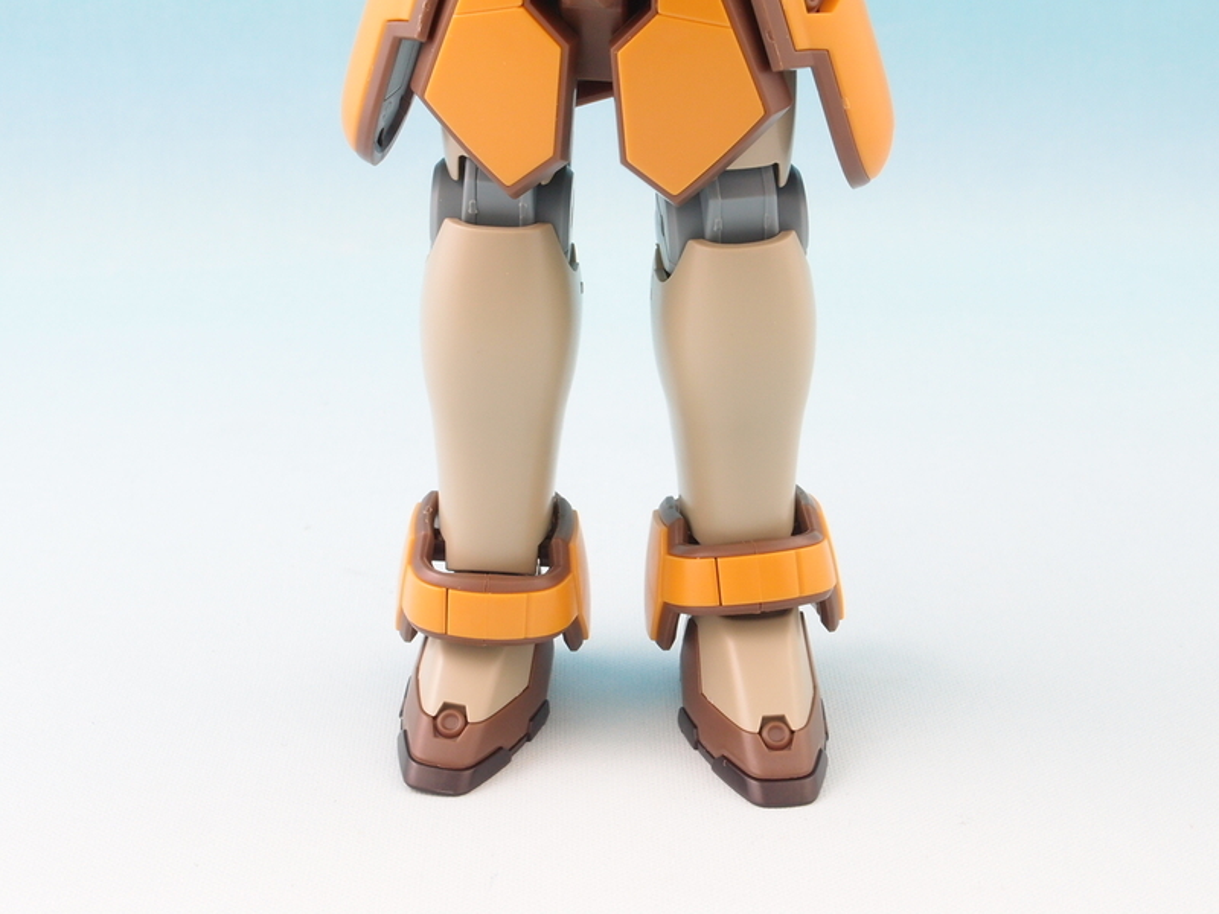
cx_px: 610
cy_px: 457
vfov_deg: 24.4
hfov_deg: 32.2
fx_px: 2113
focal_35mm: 60
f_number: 8
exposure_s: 1.6
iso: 100
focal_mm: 12.88
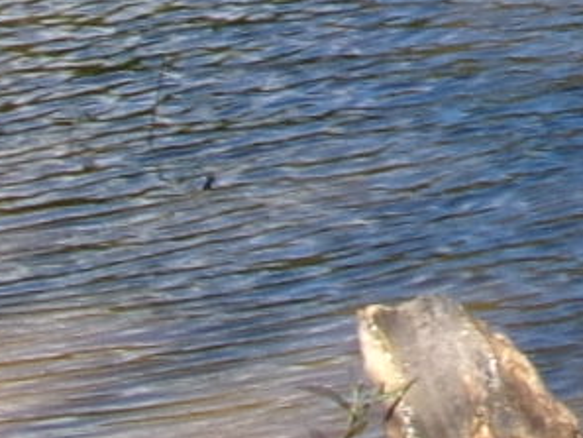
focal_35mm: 193
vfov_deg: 7.2
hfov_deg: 8.9
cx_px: 1572
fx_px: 3252
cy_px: -644
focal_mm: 5.1
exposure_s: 1/38
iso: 100
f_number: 10.8
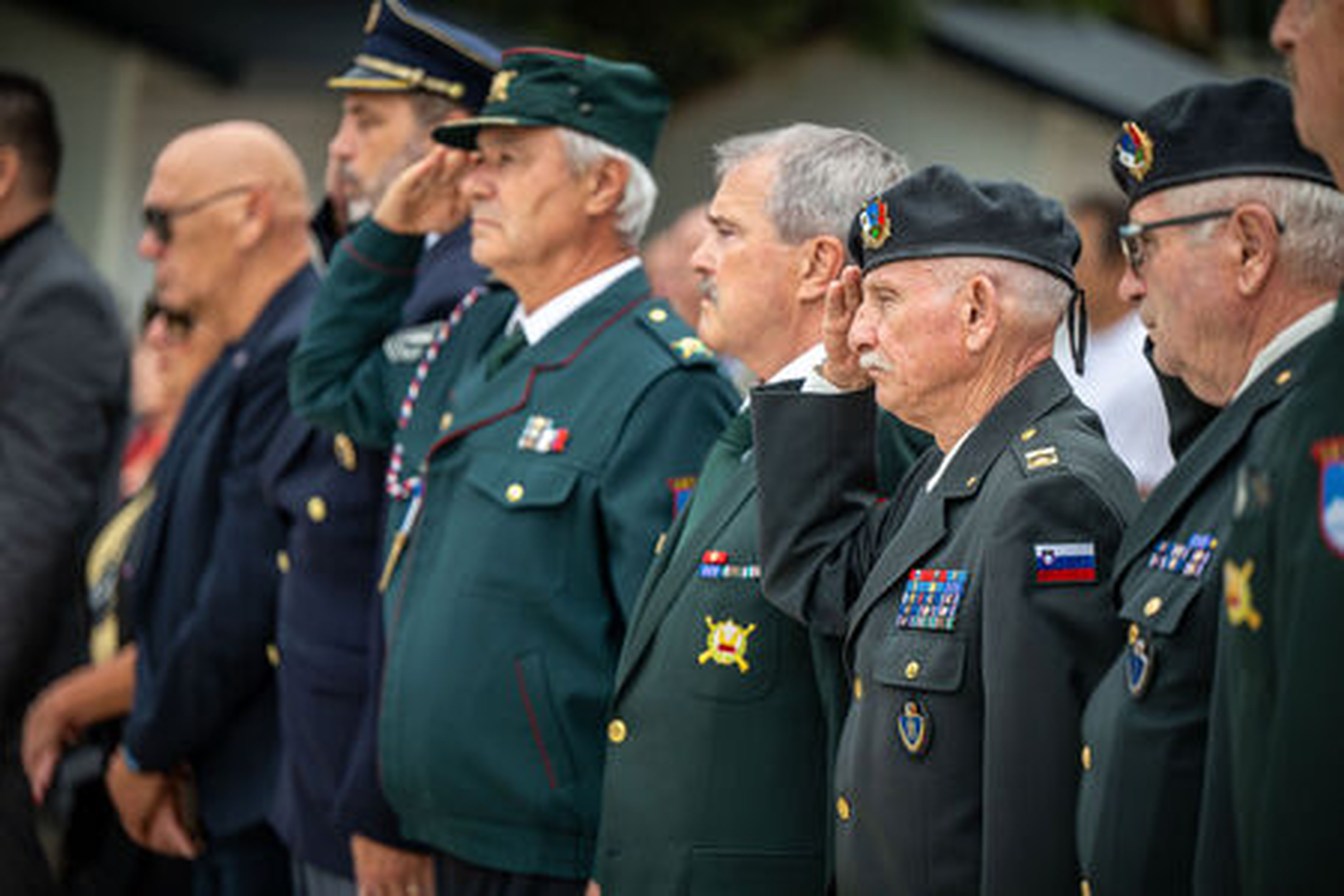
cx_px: 672
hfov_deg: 12.8
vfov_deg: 8.6
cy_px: 448
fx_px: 5973
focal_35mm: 160
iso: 64
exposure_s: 1/400
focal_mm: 160
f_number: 2.8
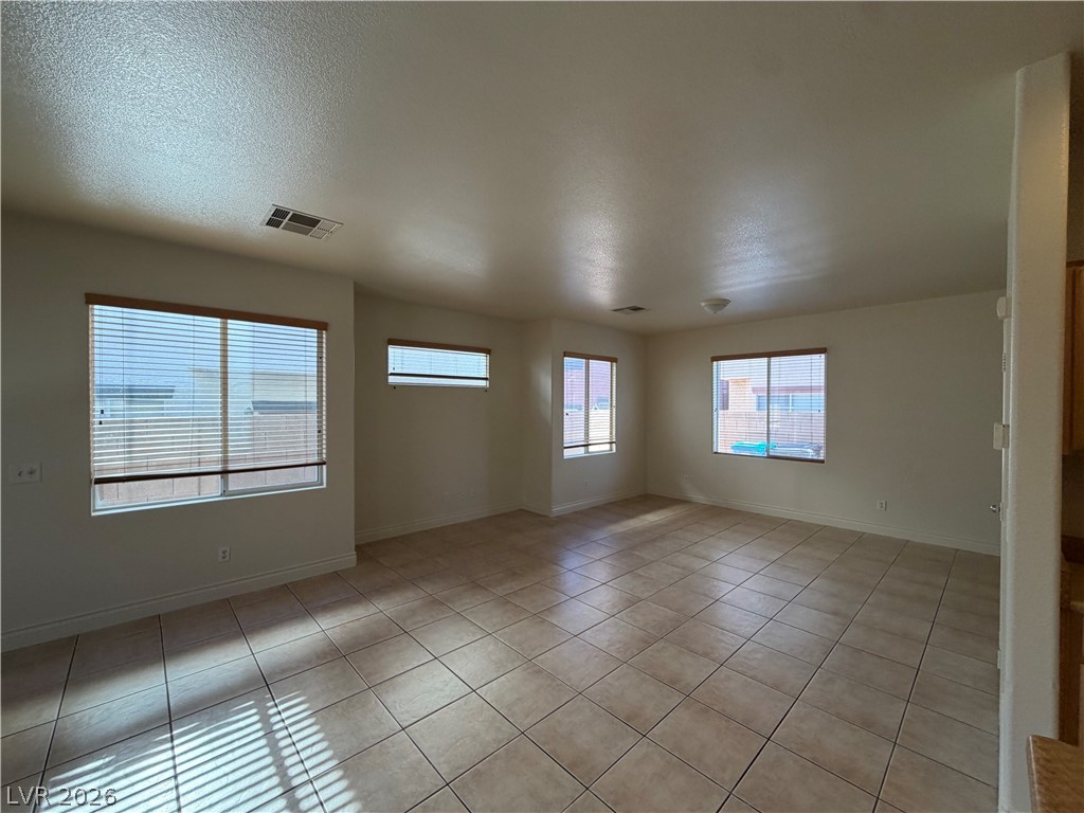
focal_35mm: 14
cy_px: 406
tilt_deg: -0.2
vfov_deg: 85.7
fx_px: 438
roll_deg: -0.6
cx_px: 542
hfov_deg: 102.1
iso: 100
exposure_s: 1/120
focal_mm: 2.22
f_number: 2.2
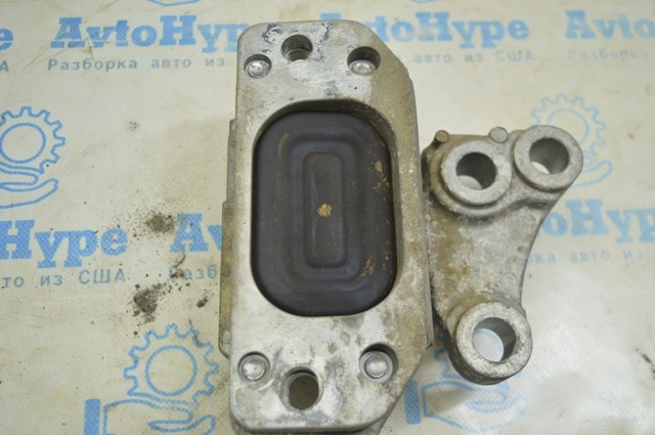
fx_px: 709
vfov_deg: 34.1
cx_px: 328
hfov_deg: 49.6
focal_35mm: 39
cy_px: 218
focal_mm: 26
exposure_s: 1/40
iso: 400
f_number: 4
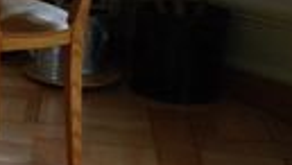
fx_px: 1016
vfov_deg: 9.3
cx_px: -170
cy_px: 44
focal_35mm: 131
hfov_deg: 15.0
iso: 1600
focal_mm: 24
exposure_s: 1/20
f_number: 4
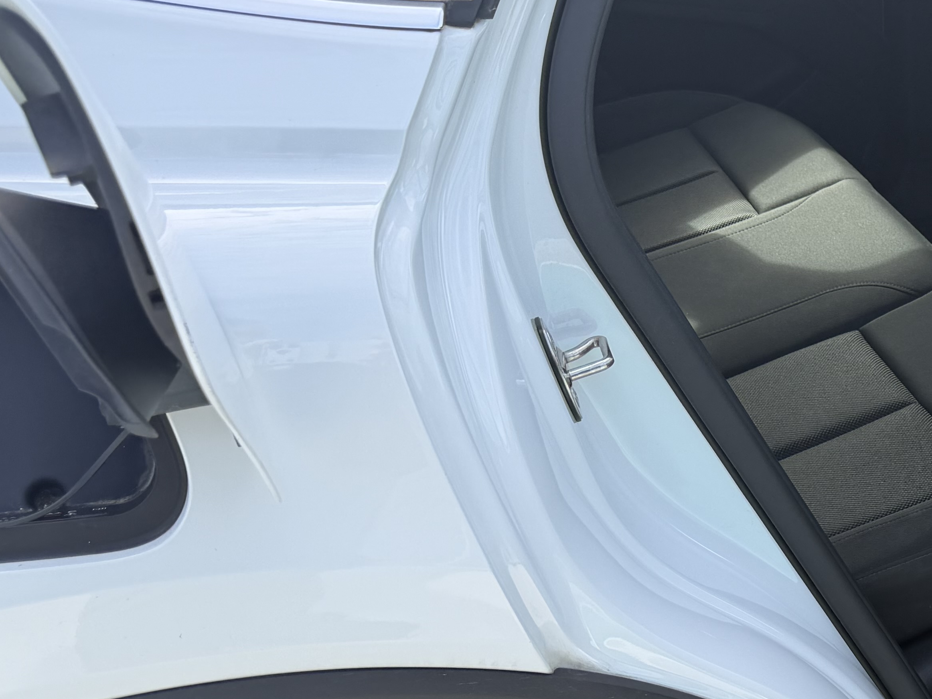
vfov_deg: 24.7
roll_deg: -4.9
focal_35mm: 59
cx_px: 1023
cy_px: 452
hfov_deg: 29.5
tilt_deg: -27.8
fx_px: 1589
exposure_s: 1/967
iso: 80
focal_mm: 6.76
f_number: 1.78
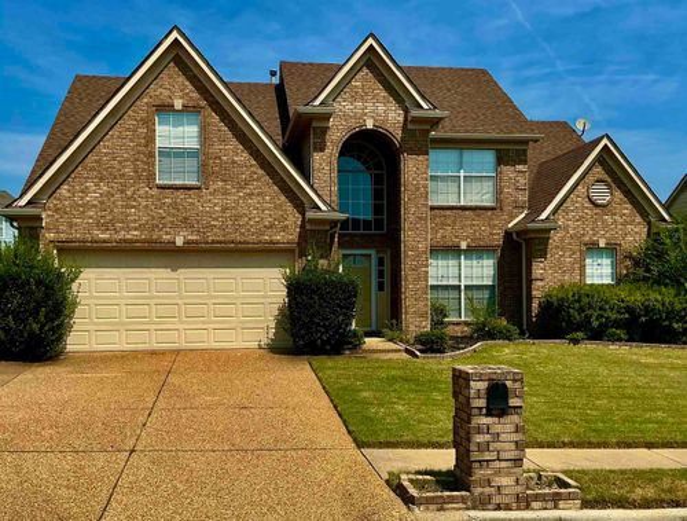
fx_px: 578
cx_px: 344
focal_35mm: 29
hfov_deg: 61.5
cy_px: 260
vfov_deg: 48.5
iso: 25
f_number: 1.8
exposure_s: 1/2801
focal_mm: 3
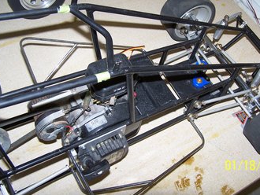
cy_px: 79
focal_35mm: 46
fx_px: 346
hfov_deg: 41.1
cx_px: 146
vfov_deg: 31.5
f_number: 2.8
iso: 80
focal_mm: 6.3
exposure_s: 1/60
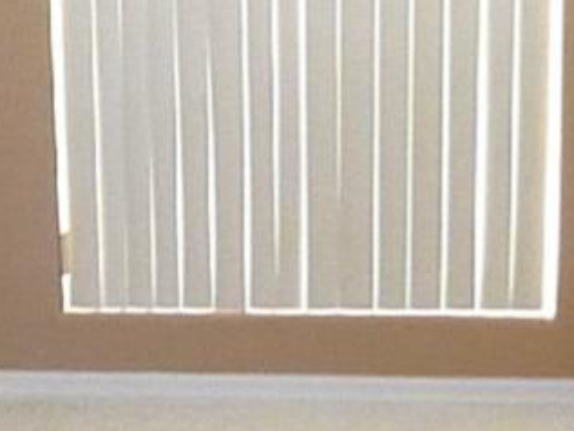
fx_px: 1924
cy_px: 346
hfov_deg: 16.6
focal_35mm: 116
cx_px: -13
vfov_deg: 12.7
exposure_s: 1/60
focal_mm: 6.4
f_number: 4.4
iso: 1000
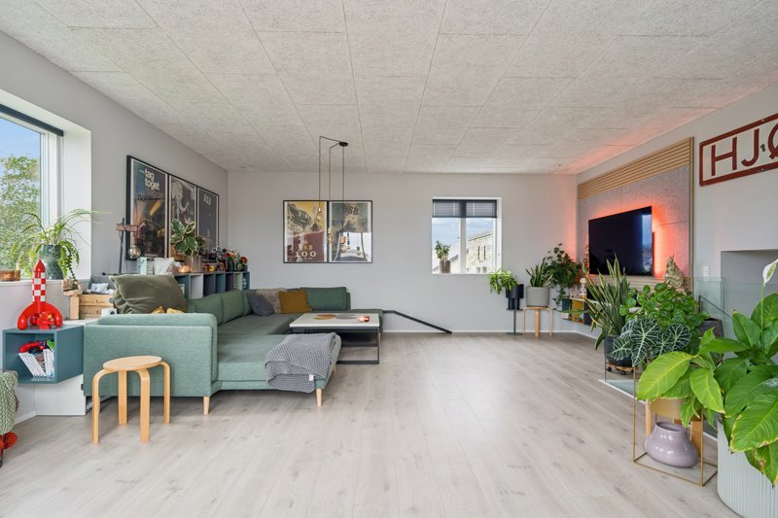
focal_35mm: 18
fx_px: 389
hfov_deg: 90.0
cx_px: 389
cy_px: 259
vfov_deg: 67.4
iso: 400
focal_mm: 18
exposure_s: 1/8
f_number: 5
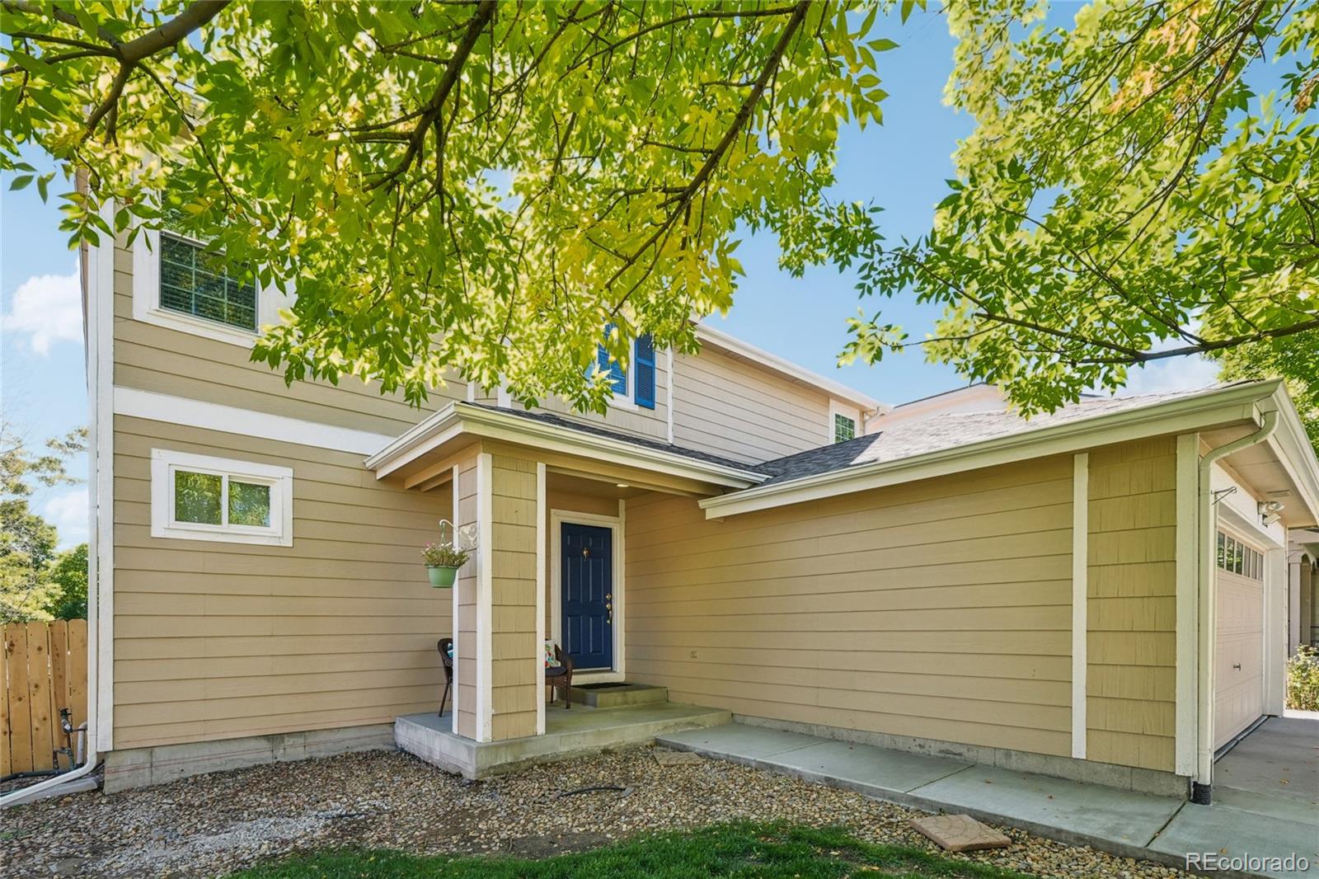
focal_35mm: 15
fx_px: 549
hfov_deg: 100.4
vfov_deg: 77.3
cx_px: 660
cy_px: 440
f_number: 8
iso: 800
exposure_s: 1/60
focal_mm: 10
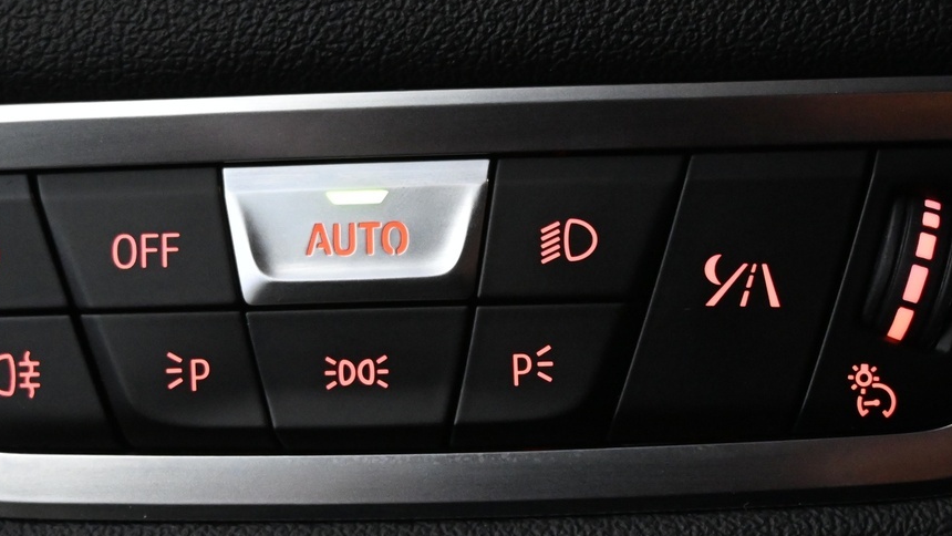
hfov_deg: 29.7
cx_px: 464
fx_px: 1792
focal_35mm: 71
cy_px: 307
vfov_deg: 17.0
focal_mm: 24
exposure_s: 1/40
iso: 3600
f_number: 4.2
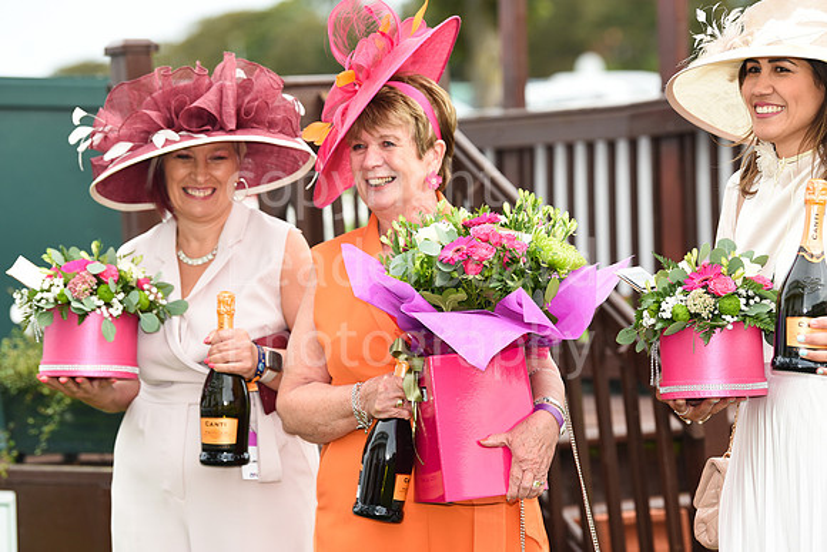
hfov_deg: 14.2
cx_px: 414
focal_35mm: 145
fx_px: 3332
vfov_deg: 9.5
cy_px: 276
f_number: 4.5
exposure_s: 1/500
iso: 640
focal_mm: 145
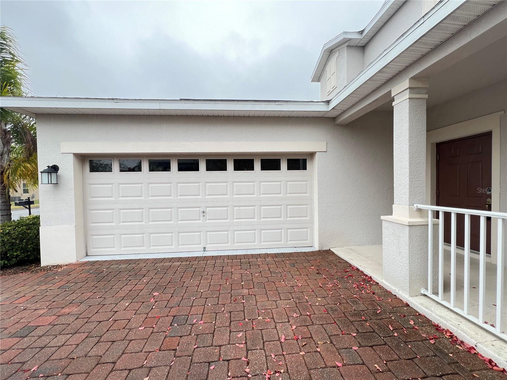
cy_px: 190
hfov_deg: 106.2
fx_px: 190
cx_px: 254
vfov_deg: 89.9
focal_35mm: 13
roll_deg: +1.3
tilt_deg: -1.6
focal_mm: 1.57
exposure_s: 1/99
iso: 32
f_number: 1.8
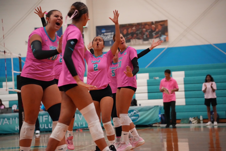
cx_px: 113
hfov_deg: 22.6
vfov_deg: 15.2
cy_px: 76
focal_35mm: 90
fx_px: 565
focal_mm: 90
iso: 12800
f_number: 2.8
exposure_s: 1/4000
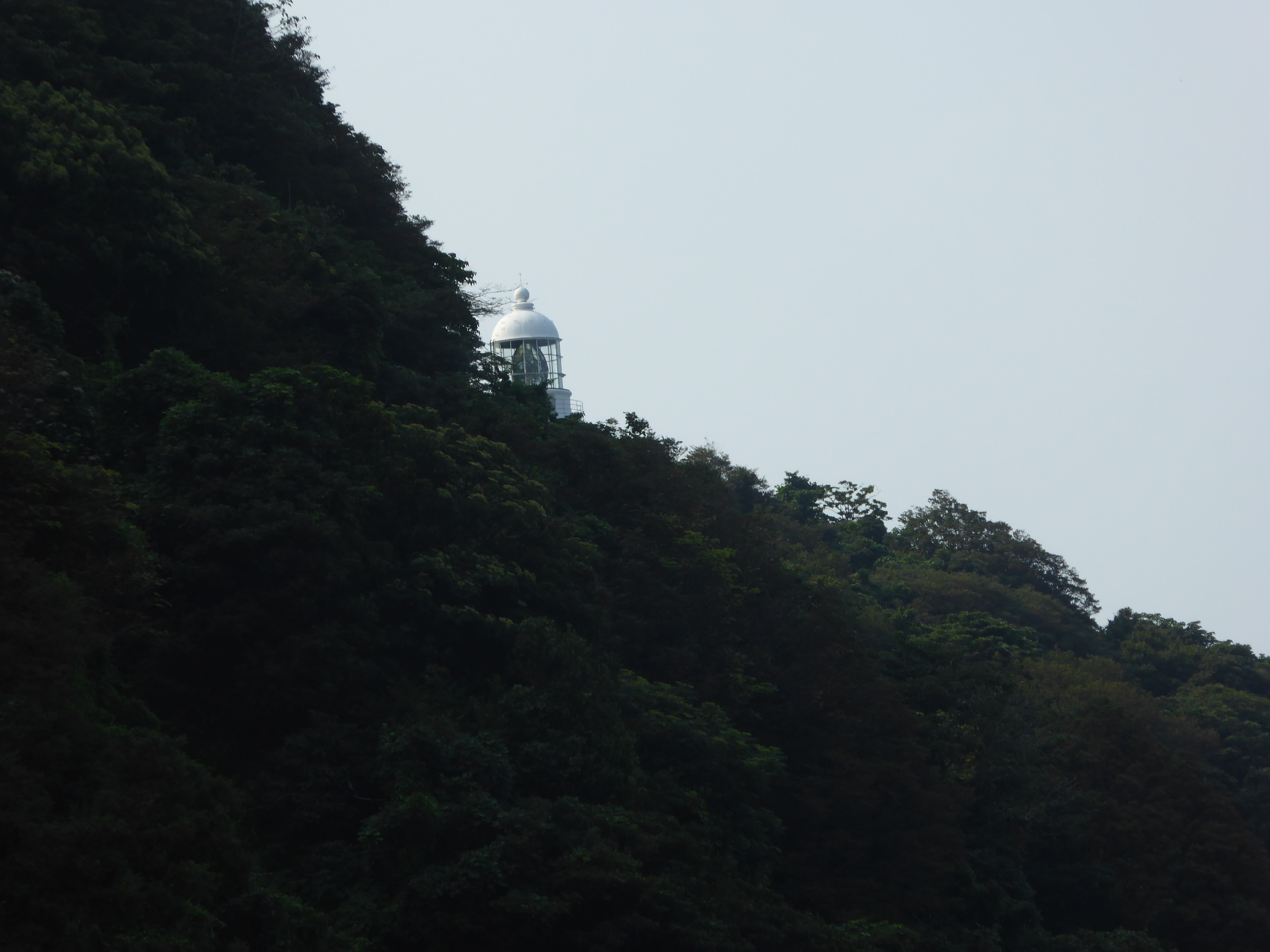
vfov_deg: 7.2
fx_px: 7558
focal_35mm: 206
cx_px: 635
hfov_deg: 9.6
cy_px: 476
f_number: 5.6
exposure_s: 1/500
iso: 100
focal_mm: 33.2
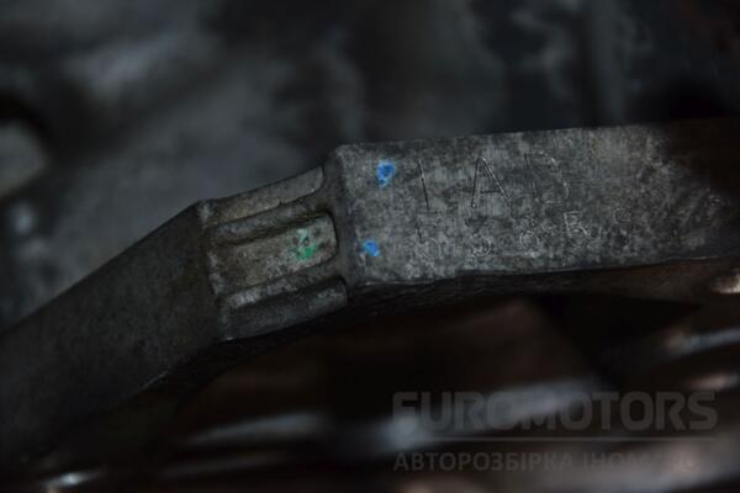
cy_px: 246
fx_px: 3237
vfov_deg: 8.7
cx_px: 370
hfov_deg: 13.0
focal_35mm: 158
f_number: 5.6
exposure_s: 1/60
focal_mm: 105
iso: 800
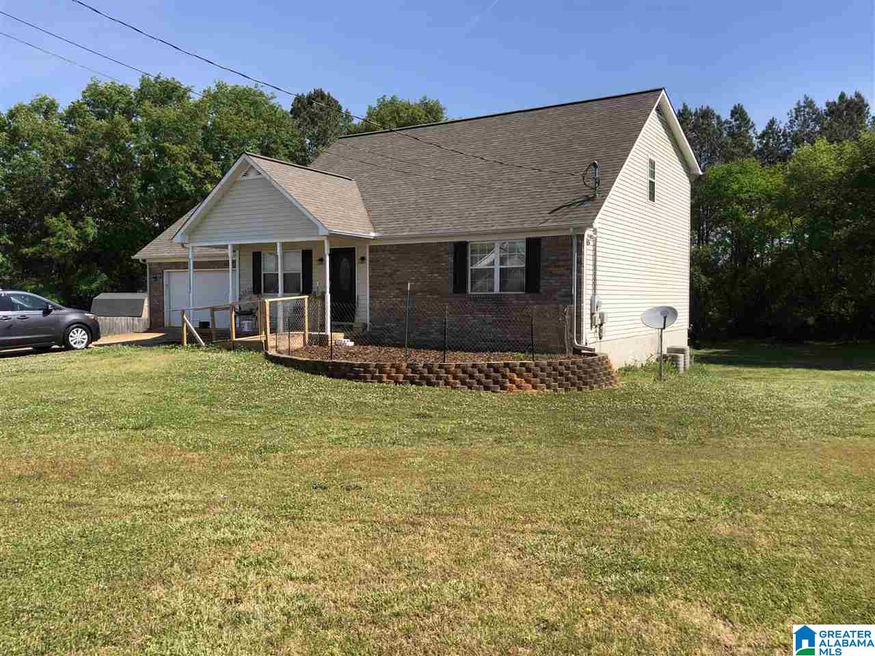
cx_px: 438
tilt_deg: -2.7
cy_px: 328
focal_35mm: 28
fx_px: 708
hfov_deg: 63.4
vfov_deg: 49.7
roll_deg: -0.7
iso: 20
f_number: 1.8
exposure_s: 1/1799
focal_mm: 3.99
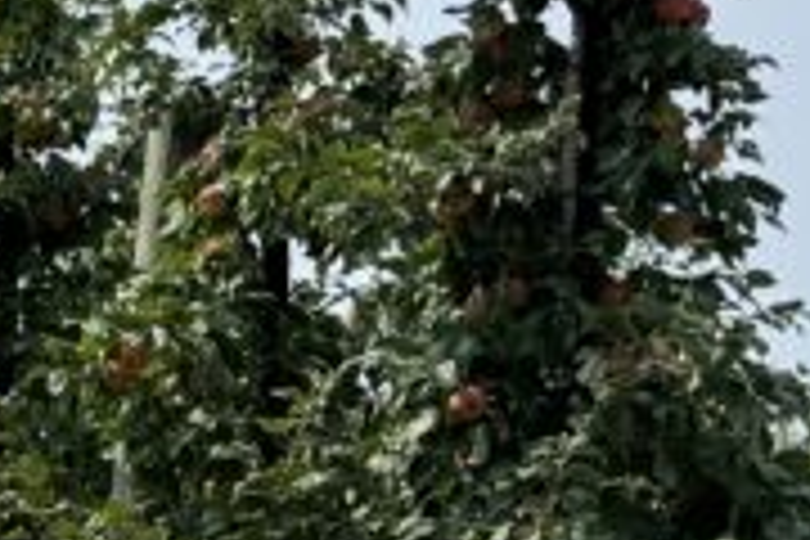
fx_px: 3195
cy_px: 756
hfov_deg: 11.7
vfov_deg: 9.4
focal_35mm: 142
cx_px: -1148
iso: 80
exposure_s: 1/4950
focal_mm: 6.76
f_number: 1.78
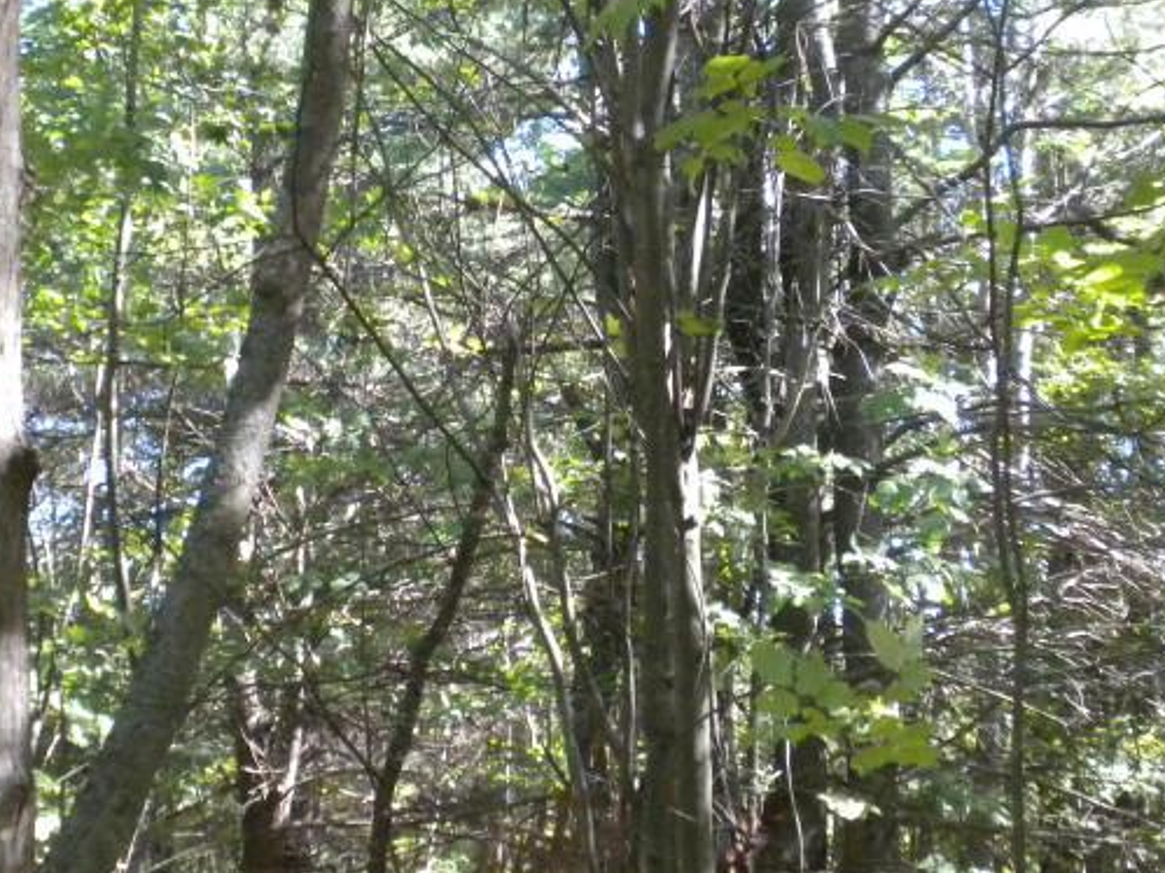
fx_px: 2557
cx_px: 525
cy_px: 373
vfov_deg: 19.4
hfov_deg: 25.7
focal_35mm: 76
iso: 404
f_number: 3.5
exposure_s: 1/155
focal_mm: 6.6
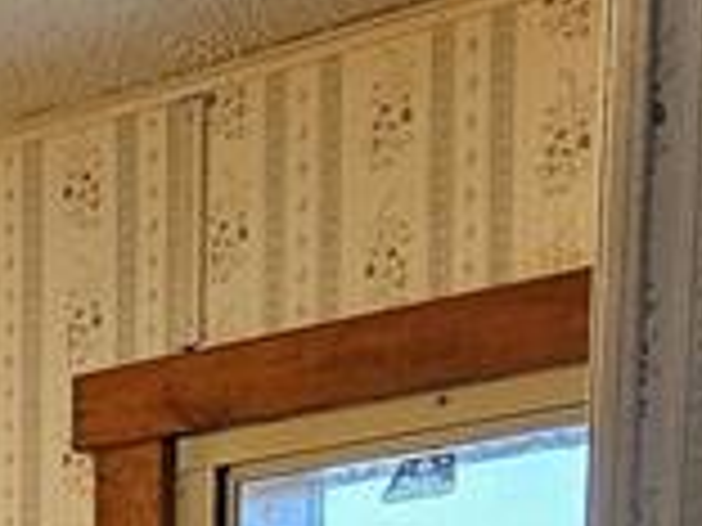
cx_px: -922
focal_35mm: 151
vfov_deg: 8.4
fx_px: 3062
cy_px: 1506
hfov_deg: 11.2
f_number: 1.7
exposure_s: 1/120
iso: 125
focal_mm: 6.3
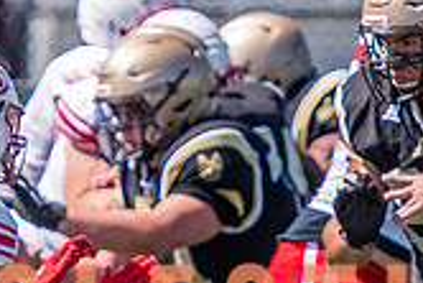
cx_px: -29
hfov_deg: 1.6
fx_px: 15406
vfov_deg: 1.1
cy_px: 242
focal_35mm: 1310
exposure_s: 1/2500
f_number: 2.8
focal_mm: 175
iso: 160
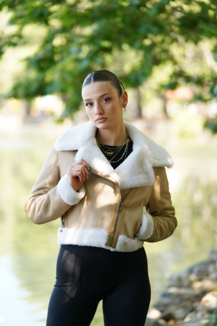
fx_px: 967
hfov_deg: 12.8
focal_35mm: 107
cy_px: 163
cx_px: 108
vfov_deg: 19.1
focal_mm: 107
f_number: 2.8
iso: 250
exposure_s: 1/320
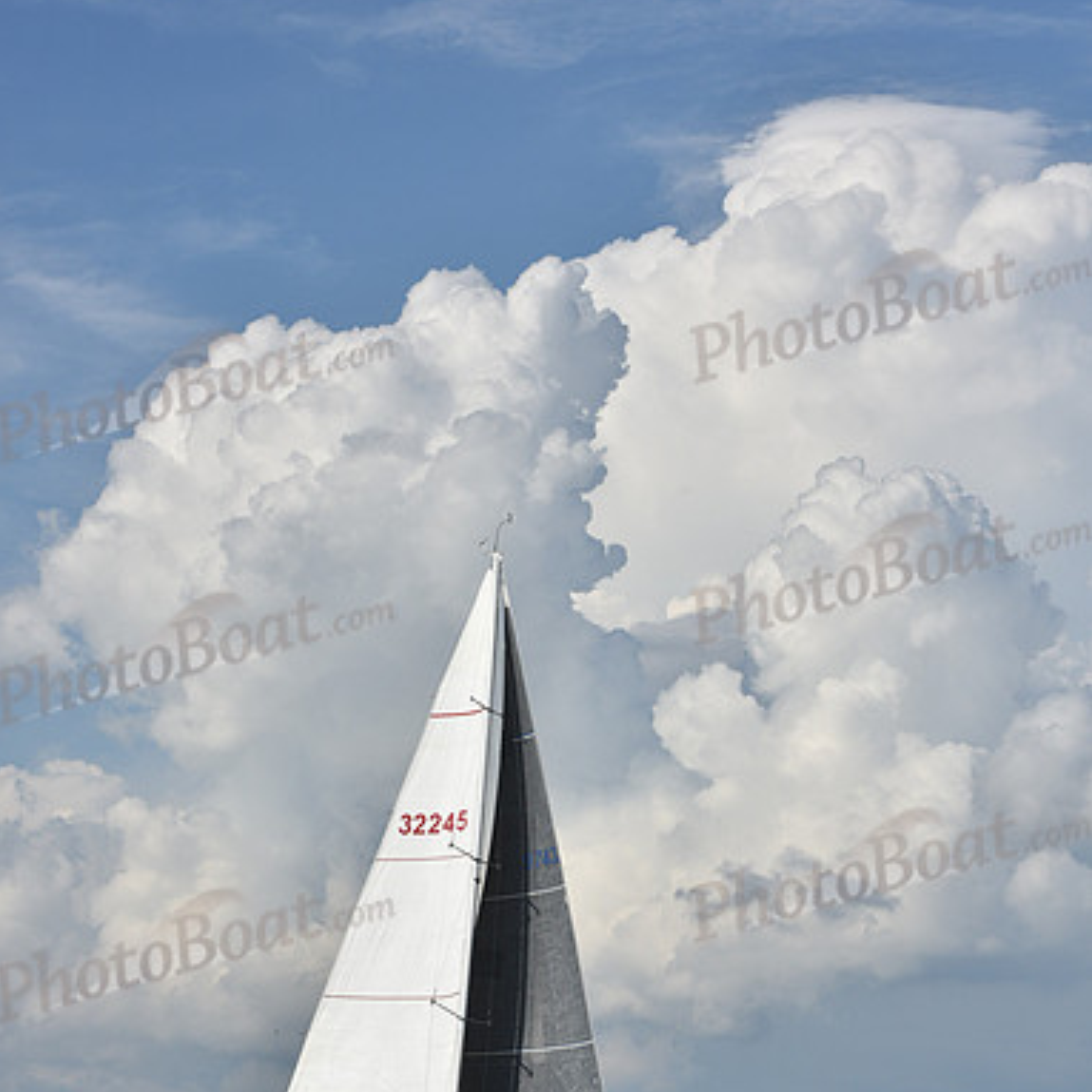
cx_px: 543
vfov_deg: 19.2
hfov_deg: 19.3
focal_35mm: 90
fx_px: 3212
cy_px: 761
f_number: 11
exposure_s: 1/1000
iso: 250
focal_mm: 70
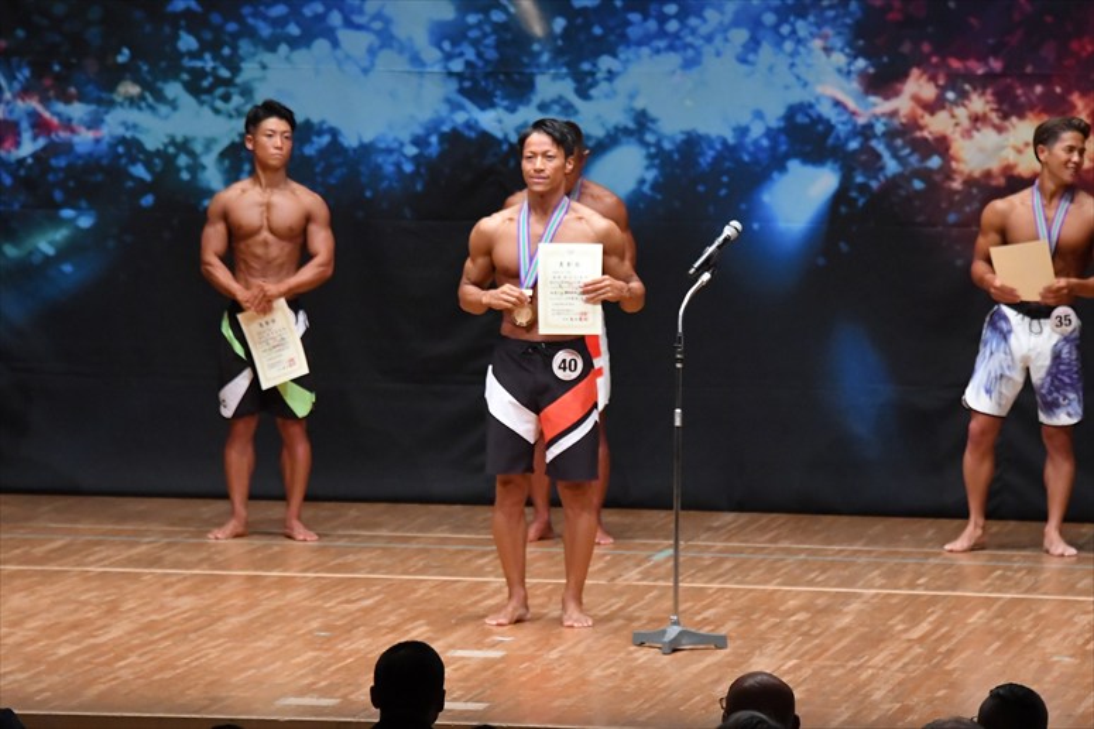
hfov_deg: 9.2
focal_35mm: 225
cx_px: 547
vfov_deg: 6.1
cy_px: 364
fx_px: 6834
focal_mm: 150
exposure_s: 1/400
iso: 6400
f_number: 5.6
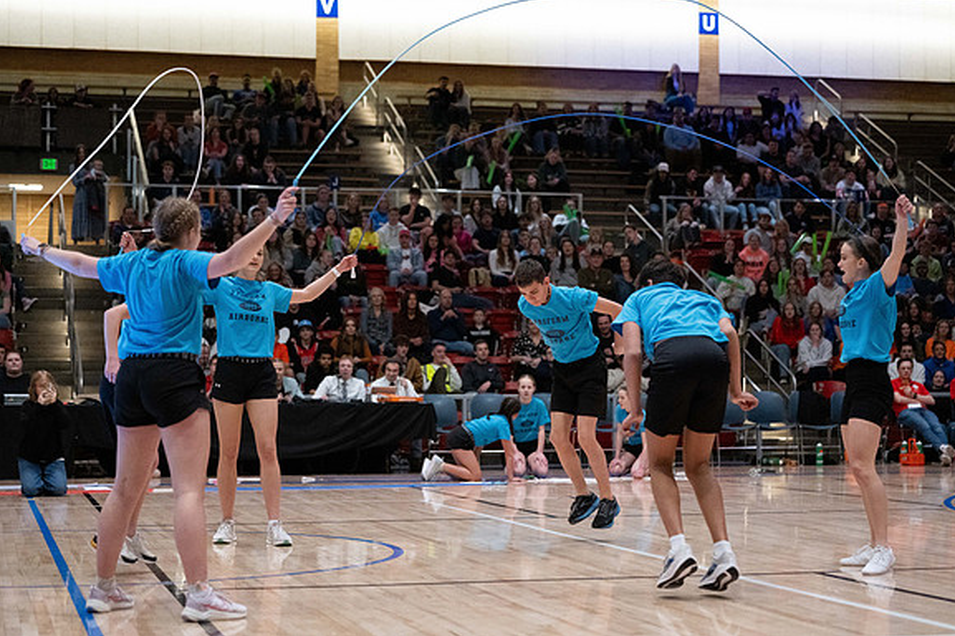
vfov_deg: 18.9
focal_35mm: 72
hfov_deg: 28.1
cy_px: 324
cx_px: 478
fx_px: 1909
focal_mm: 70
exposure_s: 1/1000
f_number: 2.8
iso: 8000
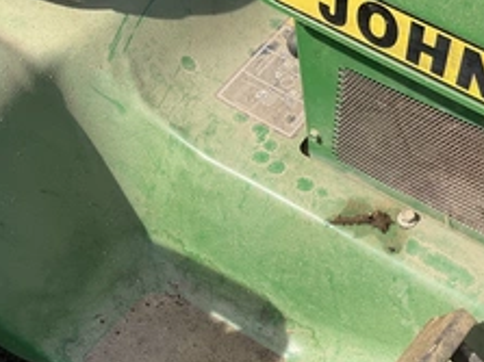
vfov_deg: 27.3
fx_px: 727
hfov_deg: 36.8
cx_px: 269
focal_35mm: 52
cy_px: 308
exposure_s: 1/829
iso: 25
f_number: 1.8
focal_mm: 3
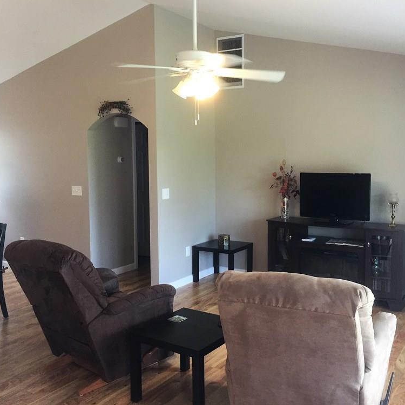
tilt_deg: -5.0
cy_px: 199
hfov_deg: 47.1
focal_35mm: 35
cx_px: 226
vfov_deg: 47.2
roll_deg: +0.2
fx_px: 463
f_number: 2.2
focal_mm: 4.15
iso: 125
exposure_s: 1/30
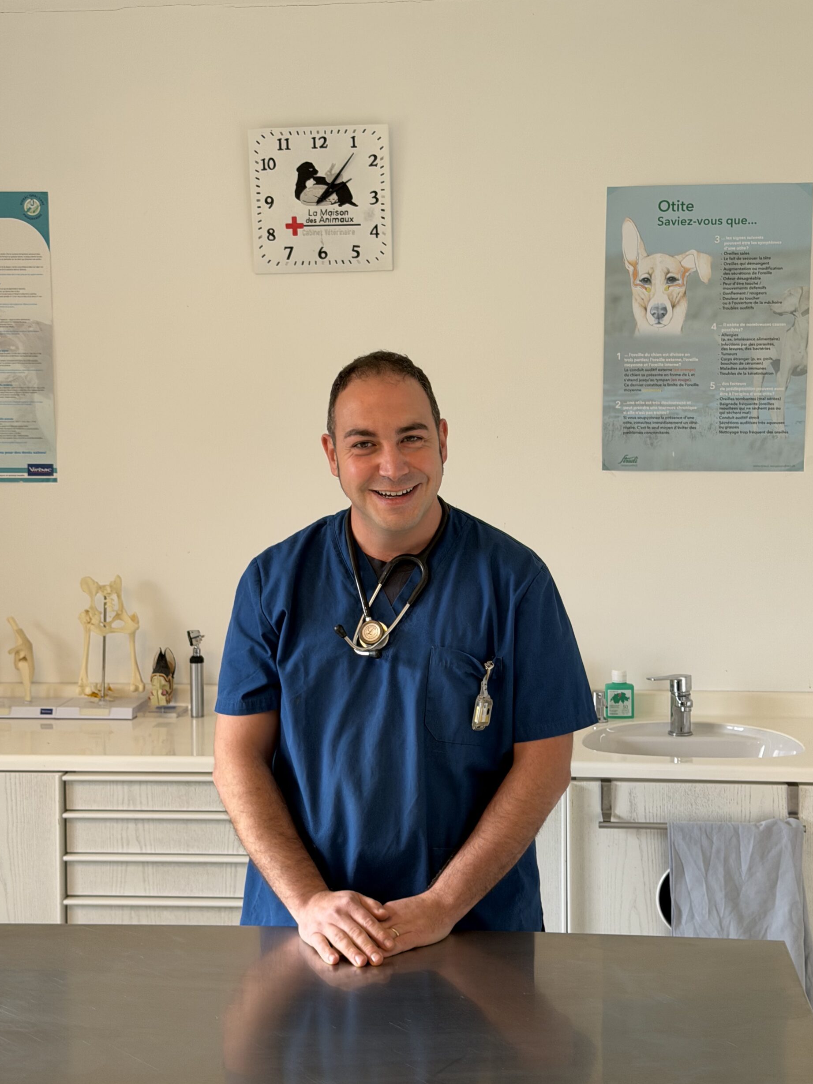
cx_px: 420
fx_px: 1566
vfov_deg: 38.2
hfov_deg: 29.1
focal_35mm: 50
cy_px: 545
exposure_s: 1/120
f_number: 1.78
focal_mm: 6.76
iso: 100
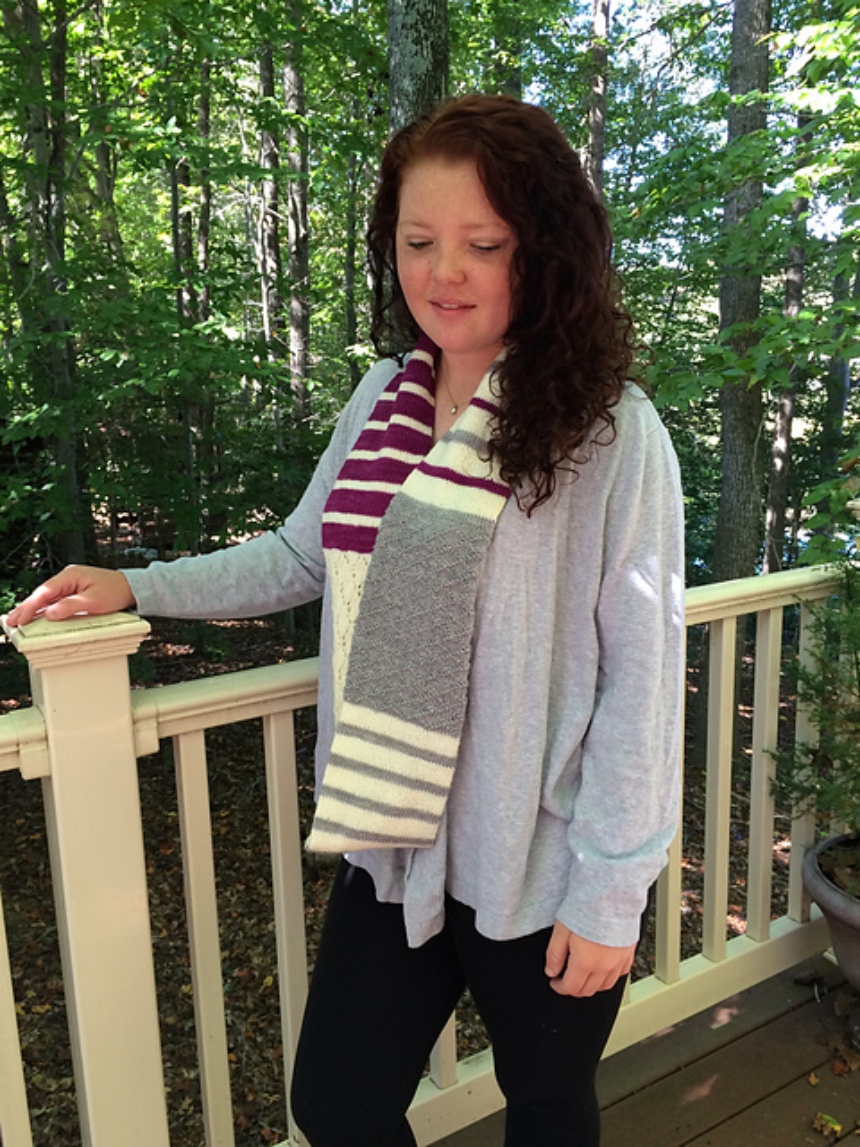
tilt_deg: -11.1
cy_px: 574
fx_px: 961
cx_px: 430
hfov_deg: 48.2
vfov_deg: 61.7
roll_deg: +0.7
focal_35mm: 29
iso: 40
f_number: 2.2
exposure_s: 1/40
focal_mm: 4.15
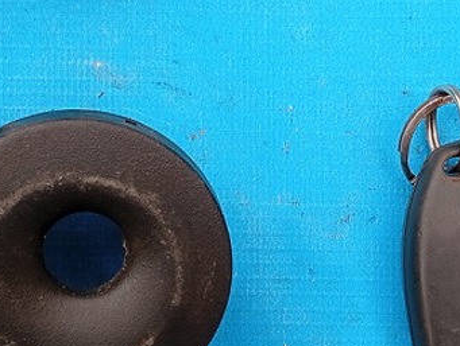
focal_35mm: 97
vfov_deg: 15.2
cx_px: 238
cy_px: 246
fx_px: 1291
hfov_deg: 20.2
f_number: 1.8
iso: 53
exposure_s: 1/123
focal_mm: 3.96
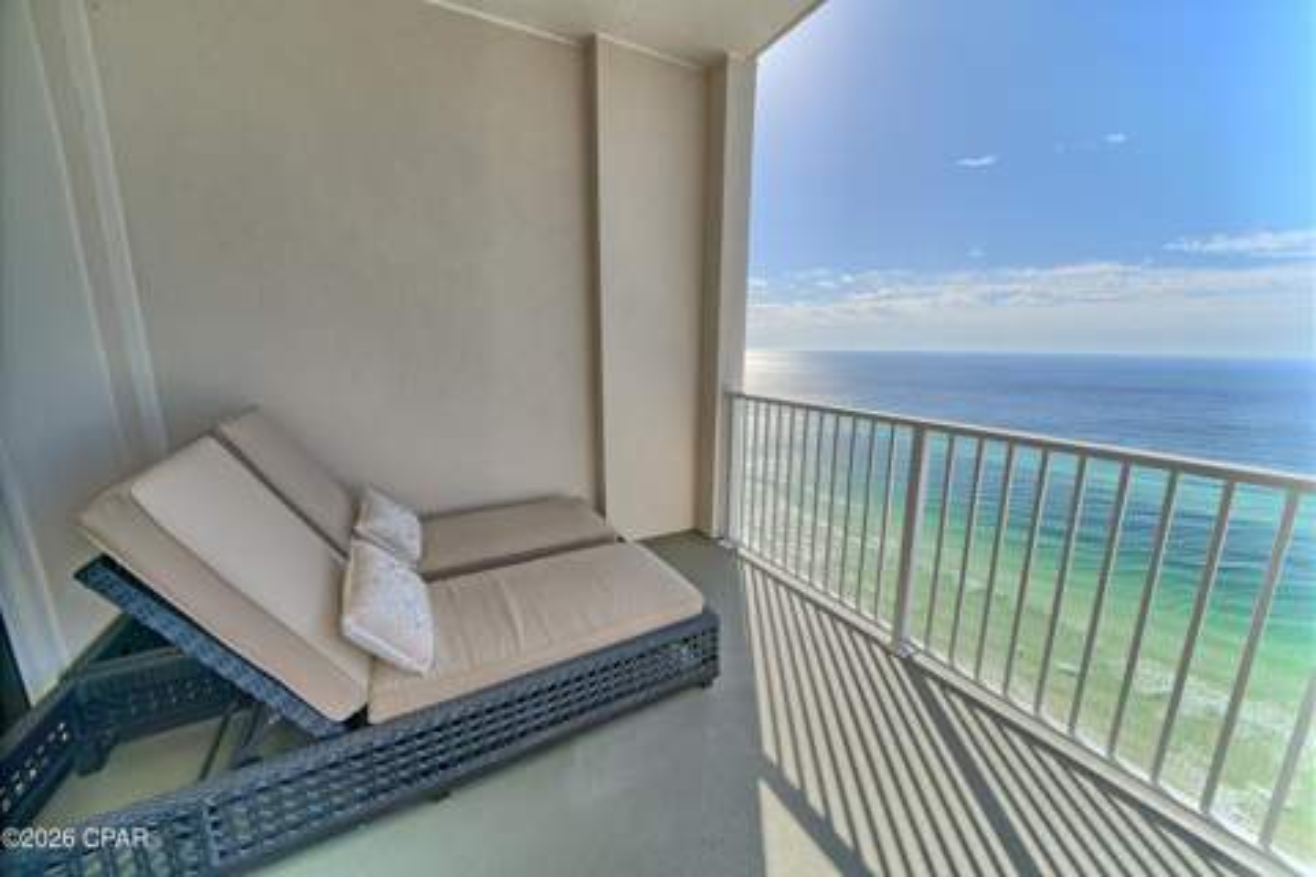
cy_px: 438
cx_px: 658
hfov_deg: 112.6
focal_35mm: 12
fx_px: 439
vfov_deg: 90.0
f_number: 11
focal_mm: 12
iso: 100
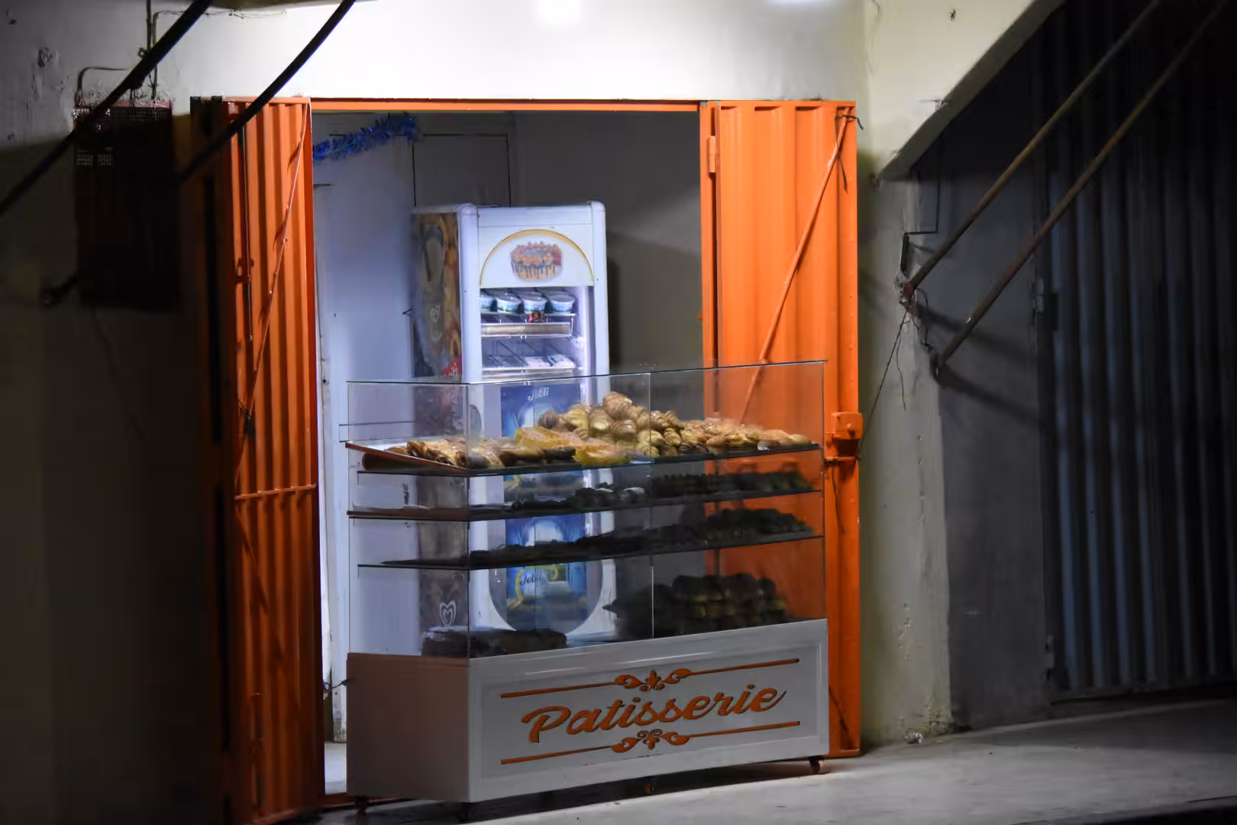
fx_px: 6958
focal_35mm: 202
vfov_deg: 6.8
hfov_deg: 10.2
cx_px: 618
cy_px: 412
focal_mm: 135
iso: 10000
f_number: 5.6
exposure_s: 1/250
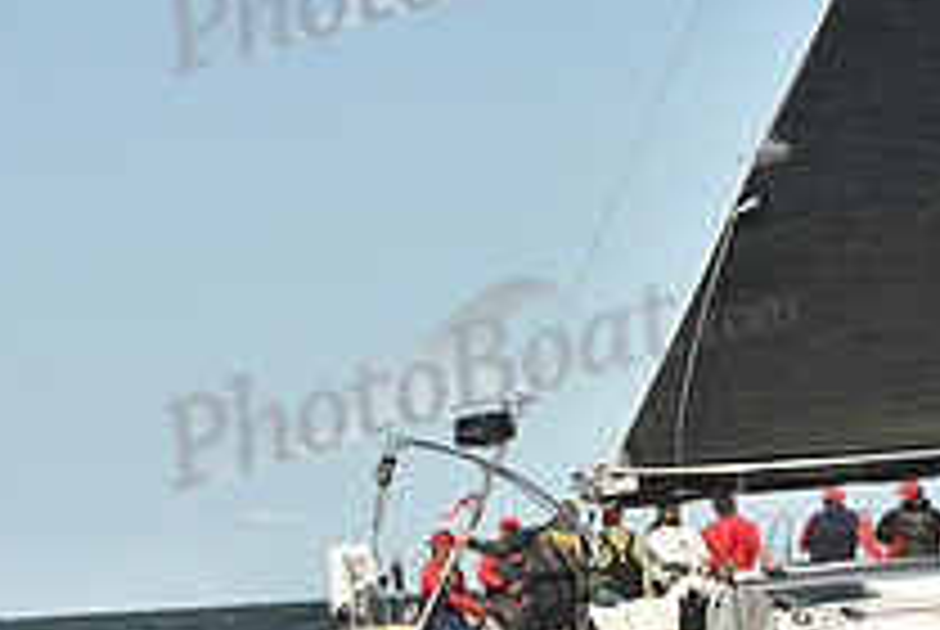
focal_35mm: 194
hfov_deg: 10.5
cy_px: 542
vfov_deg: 7.1
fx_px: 5073
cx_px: 1034
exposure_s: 1/800
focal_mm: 70
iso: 250
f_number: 9
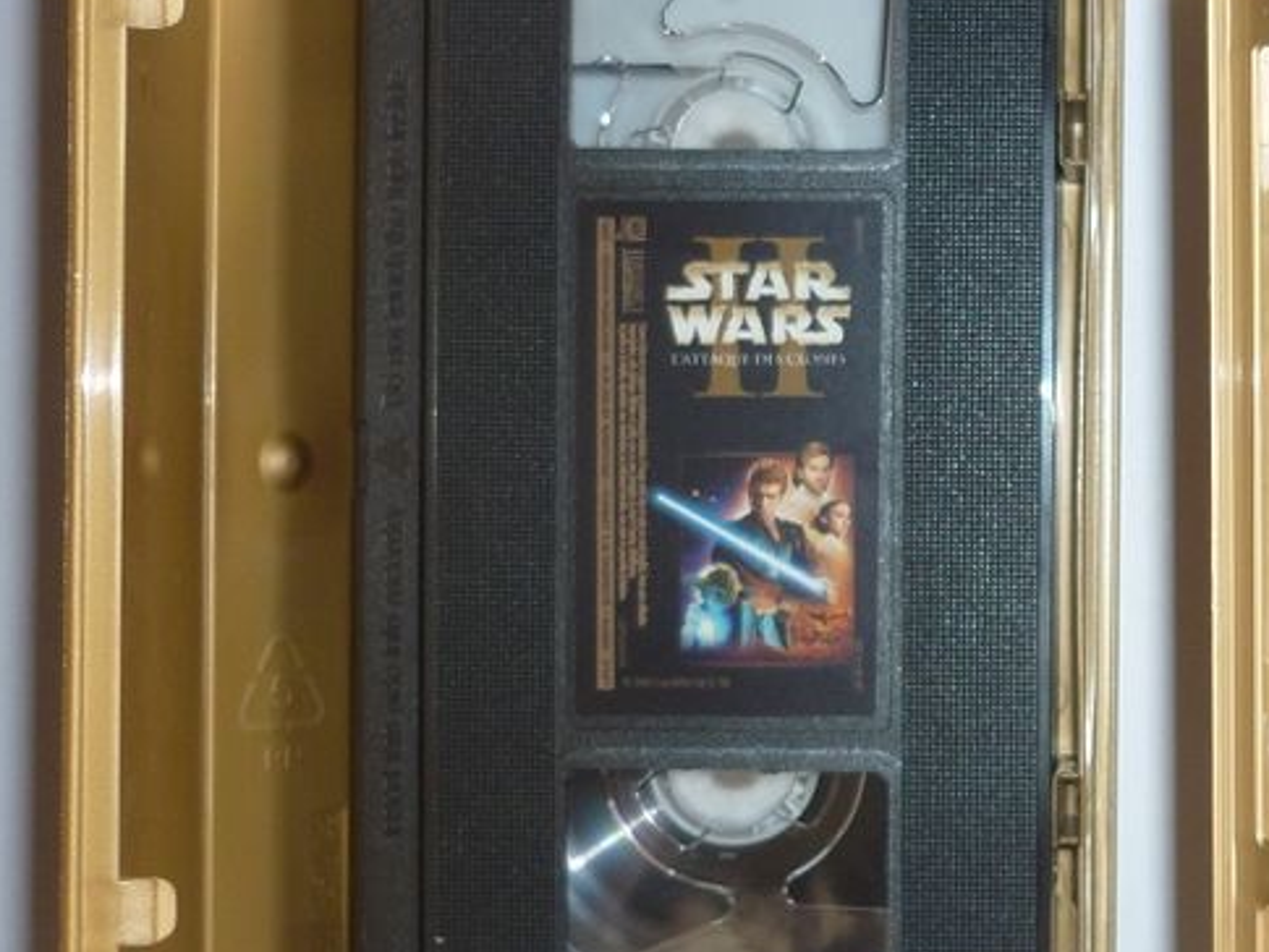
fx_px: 2493
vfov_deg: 21.6
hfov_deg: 26.8
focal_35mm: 68
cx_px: 1298
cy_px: 455
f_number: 2.8
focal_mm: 5.5
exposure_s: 1/30
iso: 100
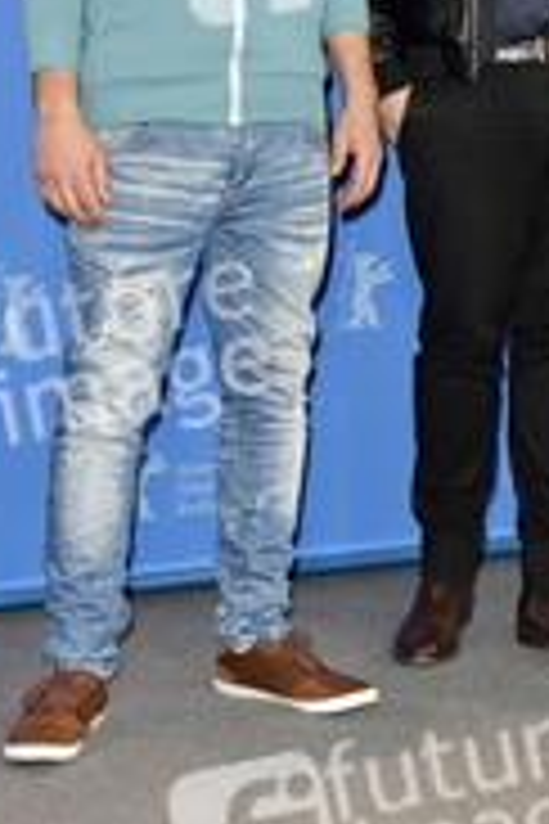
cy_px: 144
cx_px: 531
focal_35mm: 120
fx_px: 2745
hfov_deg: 11.3
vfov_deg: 16.9
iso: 640
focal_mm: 55
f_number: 5.6
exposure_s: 1/125
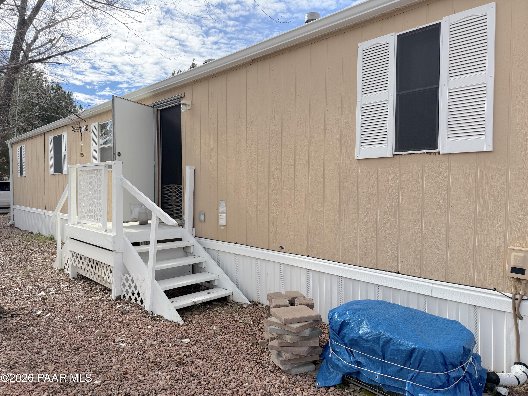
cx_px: 264
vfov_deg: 56.8
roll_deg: +0.2
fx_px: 366
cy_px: 198
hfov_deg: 71.6
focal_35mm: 24
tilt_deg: -2.3
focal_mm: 6.76
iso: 100
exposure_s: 1/3953
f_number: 1.78
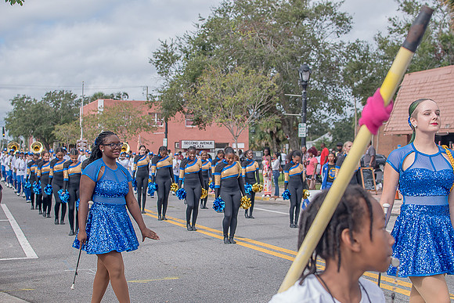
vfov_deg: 26.0
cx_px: 227
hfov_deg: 38.2
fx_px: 656
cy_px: 152
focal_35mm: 52
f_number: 4
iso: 100
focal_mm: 35
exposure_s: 1/500
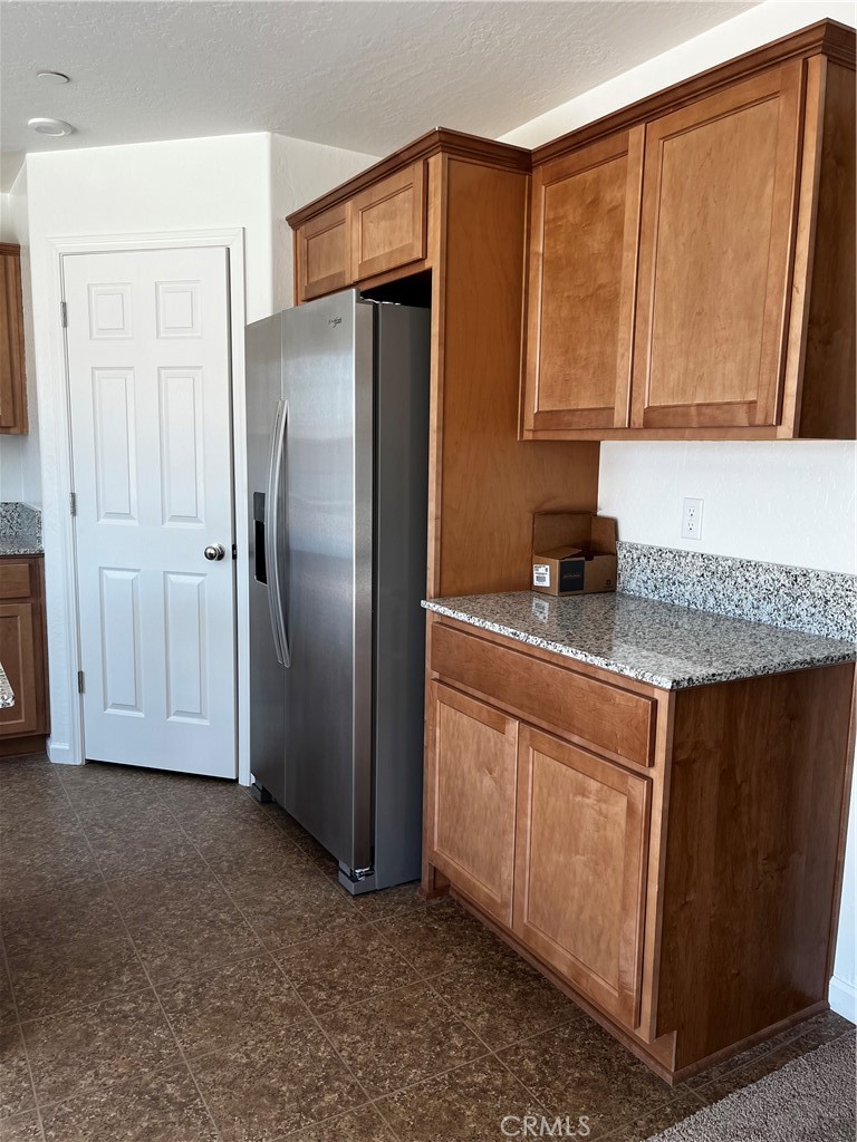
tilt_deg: -7.9
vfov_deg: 67.3
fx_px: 858
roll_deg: -0.2
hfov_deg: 53.1
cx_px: 428
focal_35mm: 26
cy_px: 571
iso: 50
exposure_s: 1/122
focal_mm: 5.1
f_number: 1.6
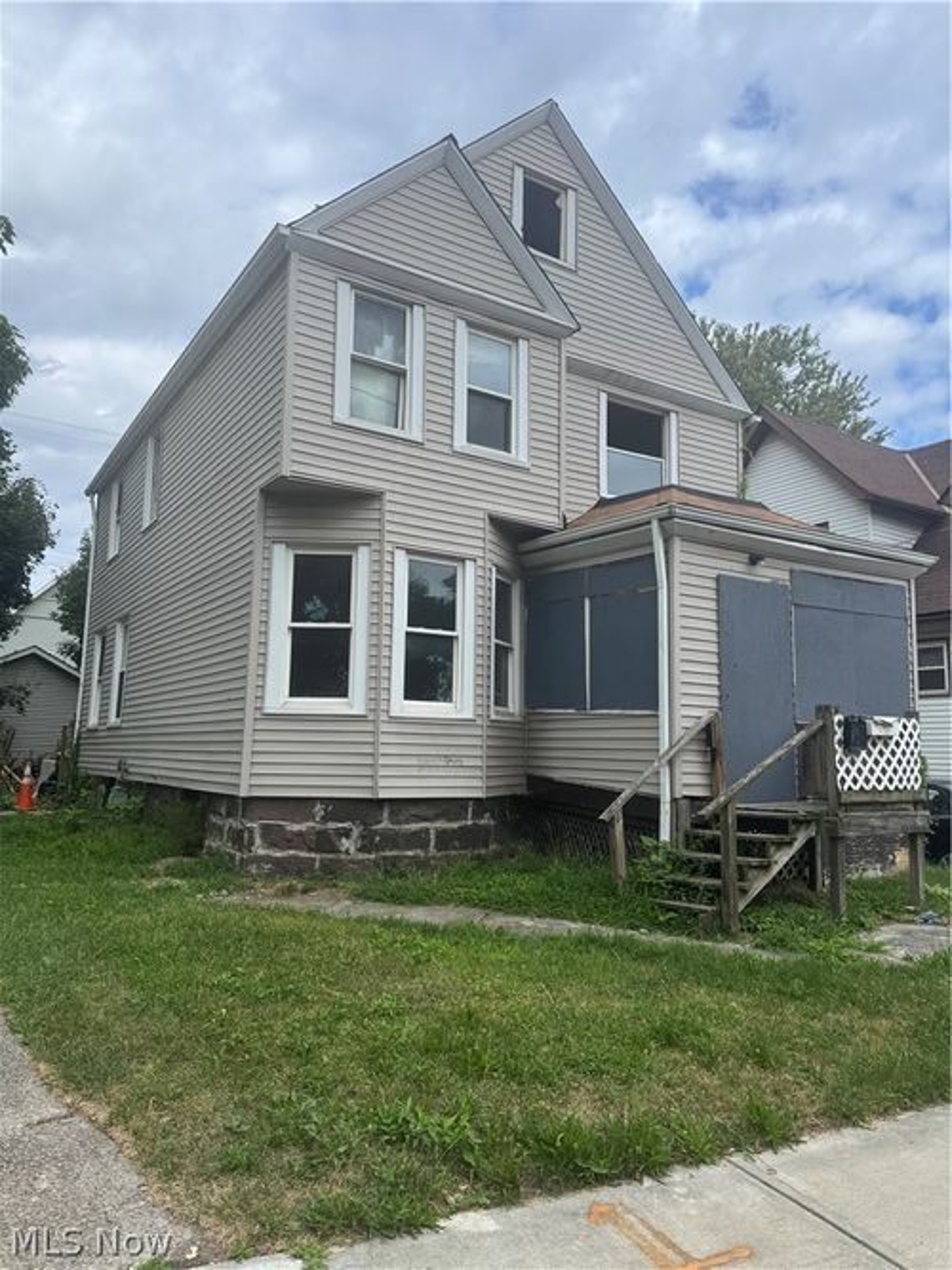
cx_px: 476
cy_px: 635
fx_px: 880
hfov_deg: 56.8
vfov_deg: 71.6
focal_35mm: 24
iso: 80
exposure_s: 1/2415
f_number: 1.78
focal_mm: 6.76
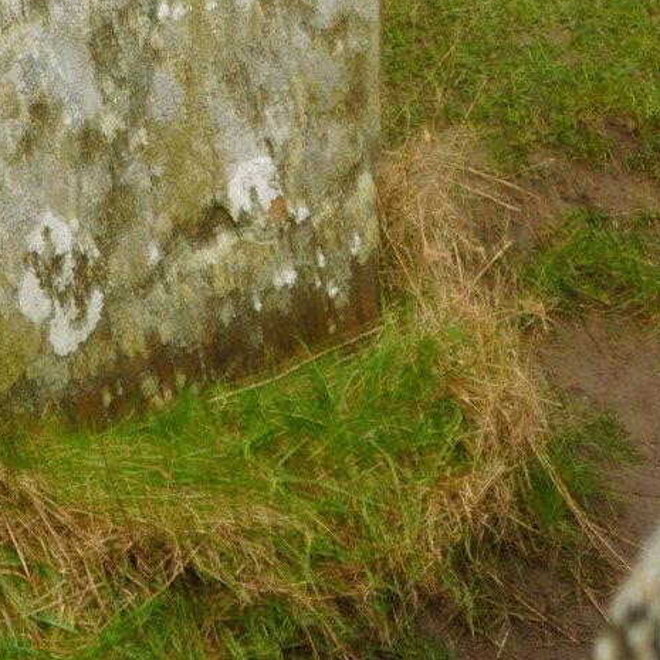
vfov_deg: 12.4
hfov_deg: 13.1
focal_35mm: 131
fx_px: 2826
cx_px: -51
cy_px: -455
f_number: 5.6
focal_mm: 28
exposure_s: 1/80
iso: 100
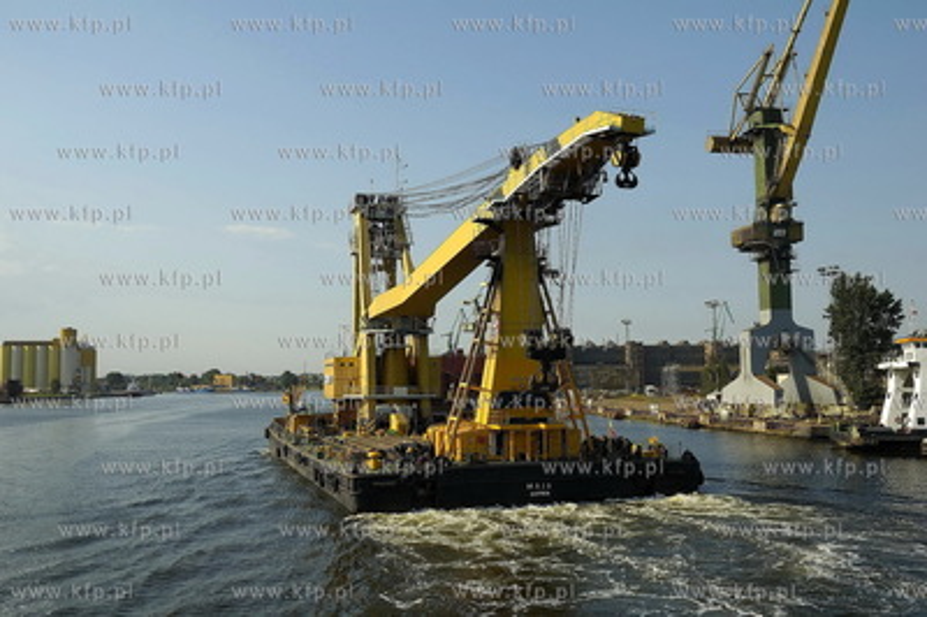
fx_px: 926
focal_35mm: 36
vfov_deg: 36.8
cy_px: 308
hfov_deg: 53.2
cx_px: 464
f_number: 9
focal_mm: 24
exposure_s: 1/320
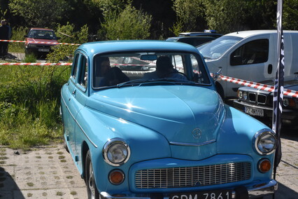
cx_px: 149
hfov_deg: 33.4
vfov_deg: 22.6
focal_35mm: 60
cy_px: 100
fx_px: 497
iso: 1250
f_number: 14
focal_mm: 40
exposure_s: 1/800
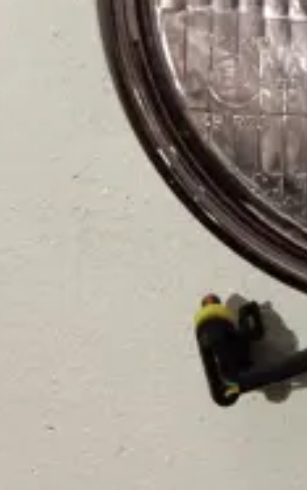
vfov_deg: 20.7
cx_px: 480
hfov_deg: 12.6
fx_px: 1311
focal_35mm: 98
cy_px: 26
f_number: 4
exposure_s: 1/30
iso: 160
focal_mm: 6.4
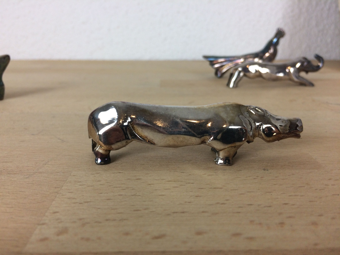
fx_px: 285
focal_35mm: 29
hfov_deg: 61.7
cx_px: 170
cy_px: 128
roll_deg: -0.9
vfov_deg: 48.2
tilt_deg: -17.5
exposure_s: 1/100
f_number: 2.2
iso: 64
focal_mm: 4.15
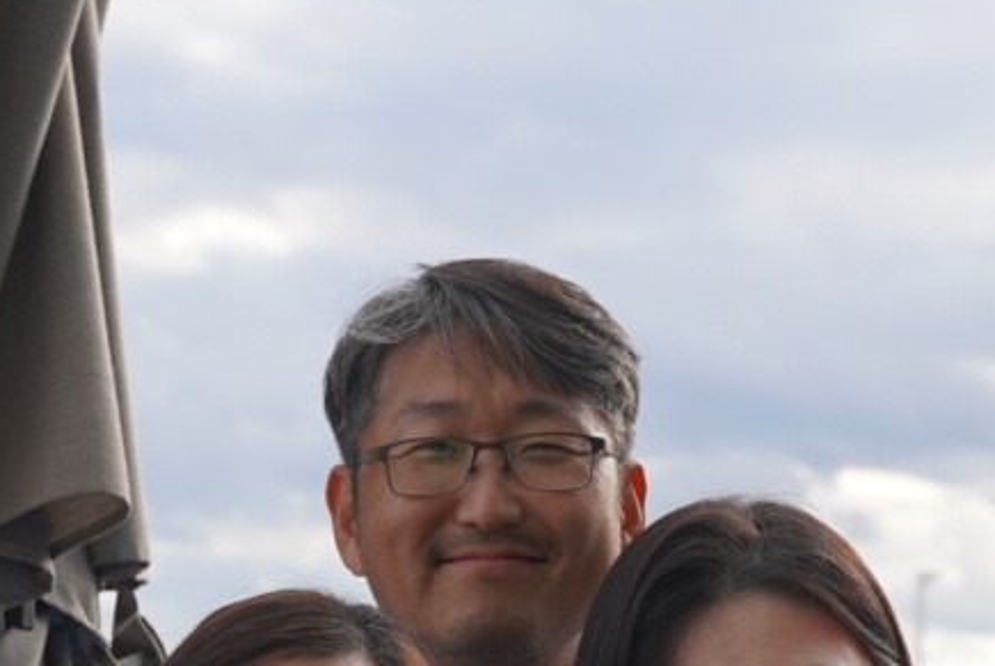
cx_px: 727
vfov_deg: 10.3
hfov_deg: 15.7
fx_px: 3597
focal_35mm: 130
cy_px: 950
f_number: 4.5
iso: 100
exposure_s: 1/320
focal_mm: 35
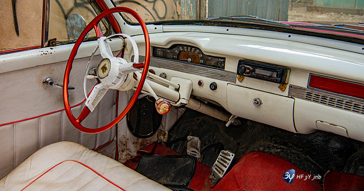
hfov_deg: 44.5
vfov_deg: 24.2
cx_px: 182
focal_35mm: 47
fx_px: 445
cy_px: 91
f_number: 5.6
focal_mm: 44
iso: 100
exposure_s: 1/125
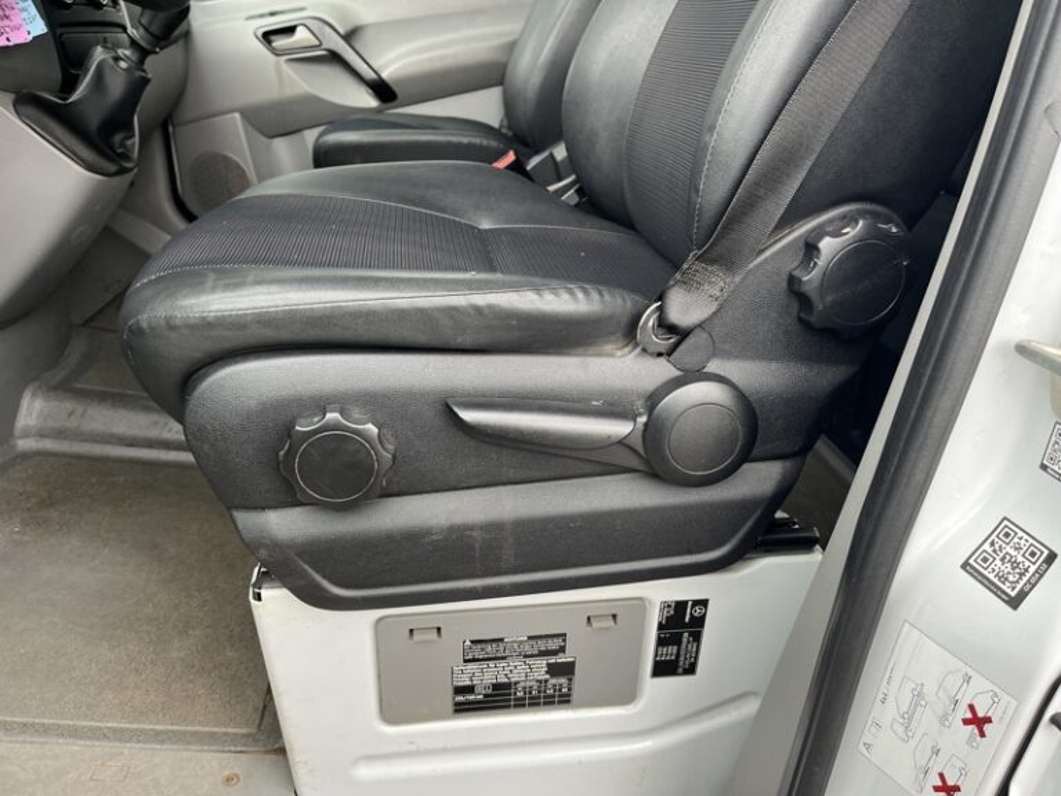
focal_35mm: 26
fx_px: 797
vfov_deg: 53.1
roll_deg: -1.2
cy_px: 398
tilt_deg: -20.6
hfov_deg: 67.3
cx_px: 530
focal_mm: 5.1
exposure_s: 1/121
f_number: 1.6
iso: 125
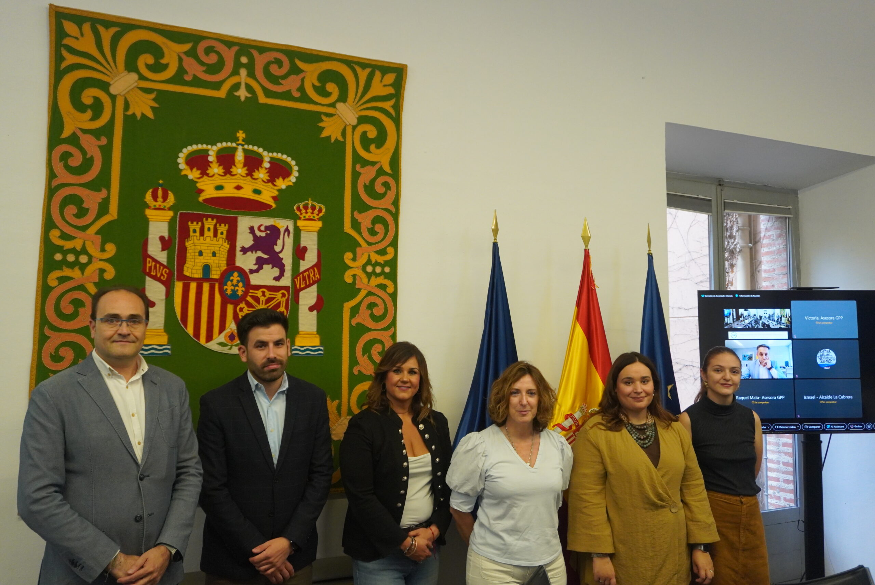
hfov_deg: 61.9
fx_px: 730
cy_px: 292
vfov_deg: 43.7
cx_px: 438
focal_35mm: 30
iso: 2000
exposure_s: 1/160
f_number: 4
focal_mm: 20
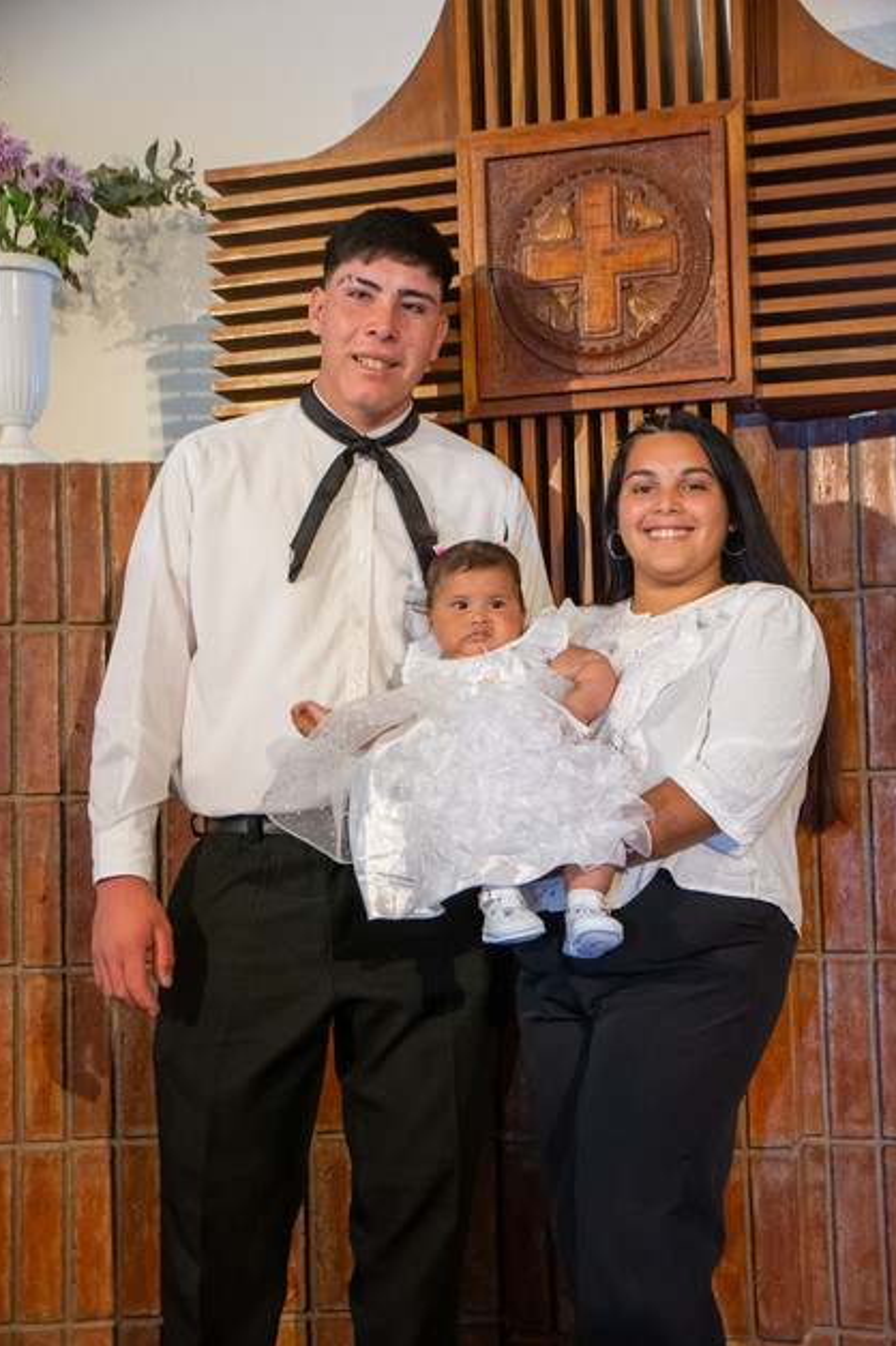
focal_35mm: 52
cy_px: 684
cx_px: 448
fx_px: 1943
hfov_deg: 26.0
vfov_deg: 38.2
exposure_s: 1/100
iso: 2000
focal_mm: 34
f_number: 4
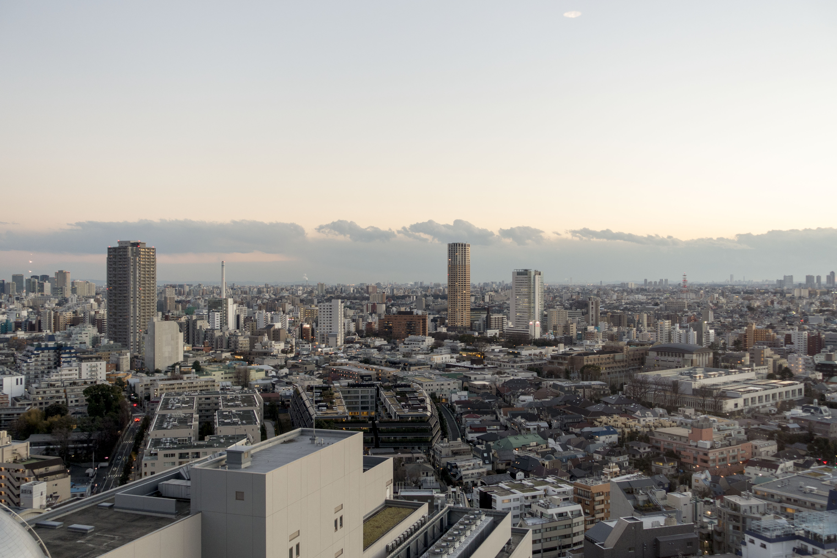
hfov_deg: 54.4
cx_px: 418
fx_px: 814
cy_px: 279
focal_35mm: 35
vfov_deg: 37.9
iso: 160
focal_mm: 12.81
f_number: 2.8
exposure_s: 1/40
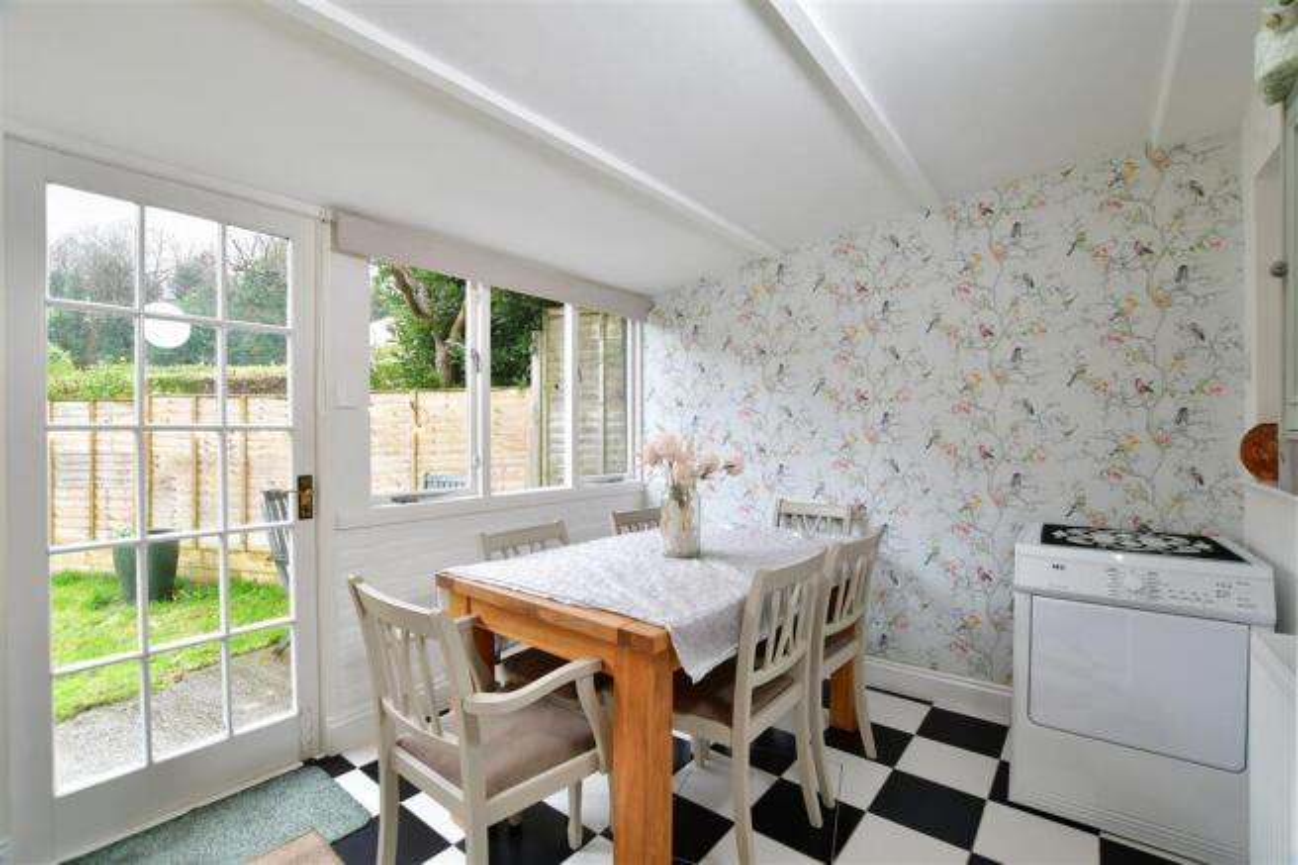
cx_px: 649
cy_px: 432
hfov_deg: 100.4
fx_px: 541
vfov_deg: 77.3
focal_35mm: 15
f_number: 7.1
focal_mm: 10
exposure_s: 1/6
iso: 160
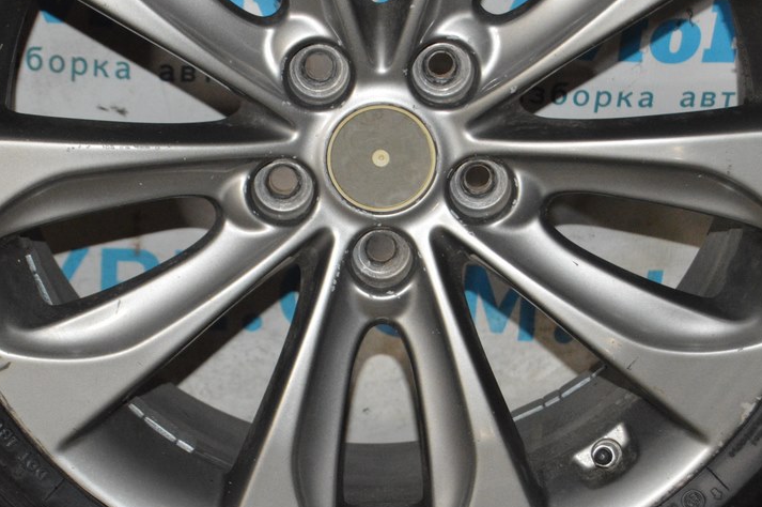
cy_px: 357
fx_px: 2368
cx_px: 358
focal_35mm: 112
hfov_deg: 18.3
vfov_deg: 12.2
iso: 3200
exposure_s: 1/60
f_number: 5.6
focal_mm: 52
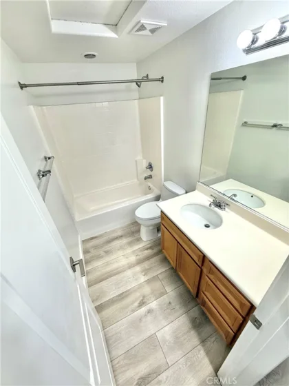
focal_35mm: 14
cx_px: 144
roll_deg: +4.9
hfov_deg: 85.7
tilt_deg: -30.4
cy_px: 193
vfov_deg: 102.1
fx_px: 156
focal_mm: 2.22
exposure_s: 1/120
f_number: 2.2
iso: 160
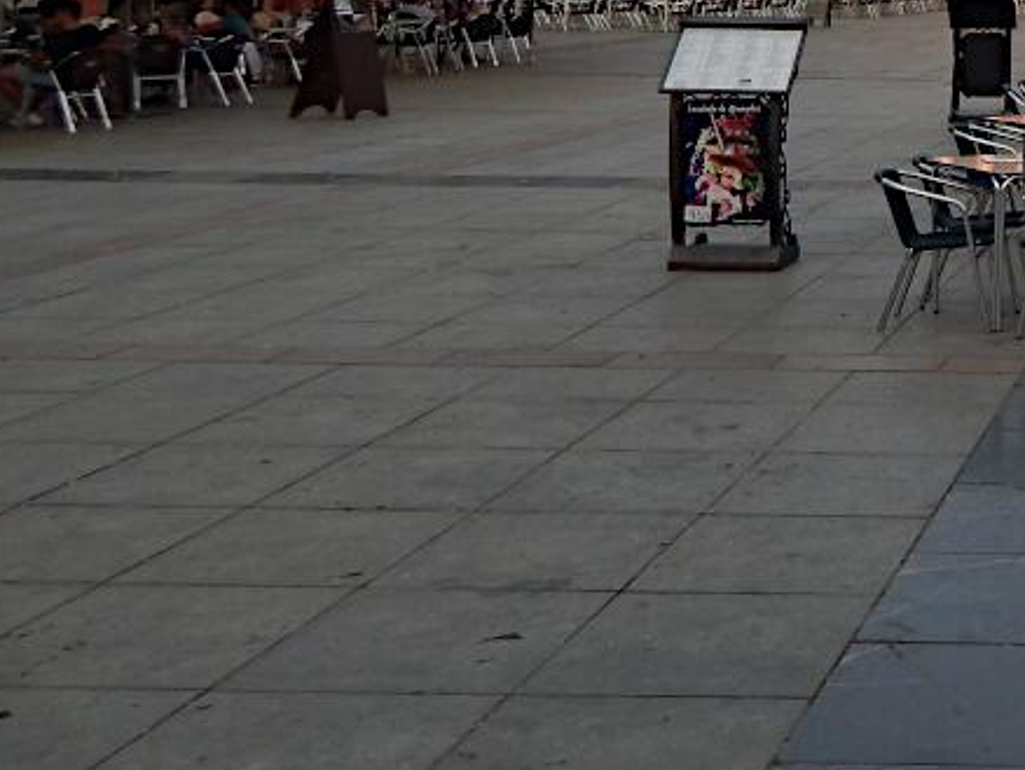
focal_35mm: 63
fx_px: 1866
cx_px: 1275
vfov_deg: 22.5
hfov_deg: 26.7
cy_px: 19
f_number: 3
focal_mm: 4
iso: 125
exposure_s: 1/640
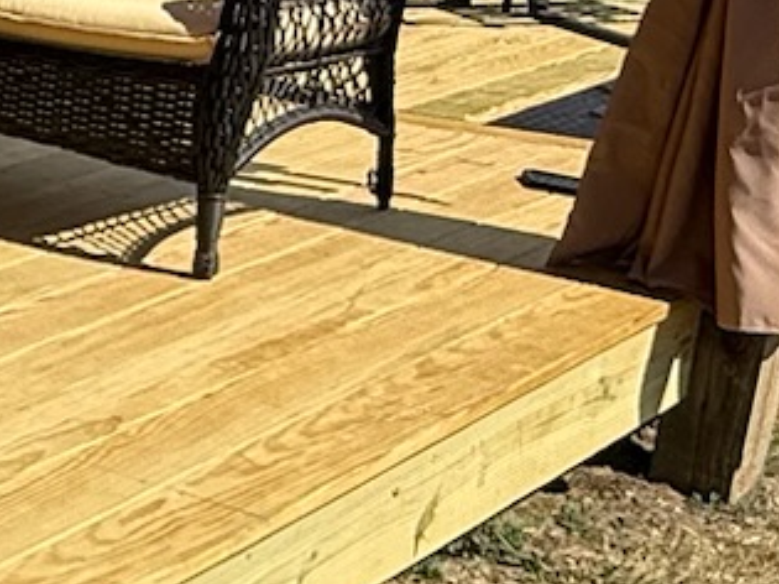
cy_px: 455
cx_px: -492
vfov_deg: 16.1
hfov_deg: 18.3
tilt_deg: -19.8
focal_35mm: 91
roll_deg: +1.1
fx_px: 2047
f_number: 2.2
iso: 50
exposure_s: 1/2410
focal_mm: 2.22
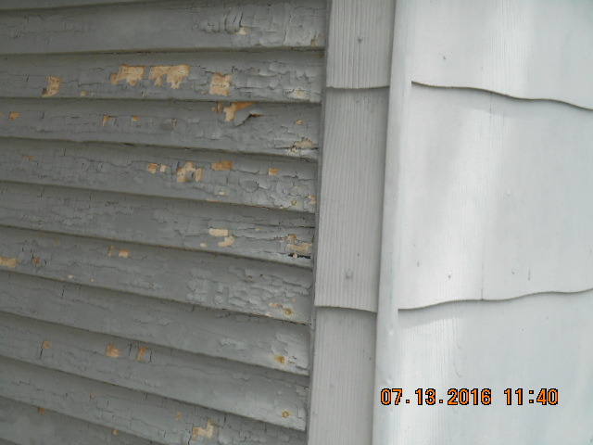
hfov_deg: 27.8
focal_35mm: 70
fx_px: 1199
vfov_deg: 21.0
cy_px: 222
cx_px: 296
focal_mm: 12.5
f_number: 4.5
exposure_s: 1/250
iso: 125
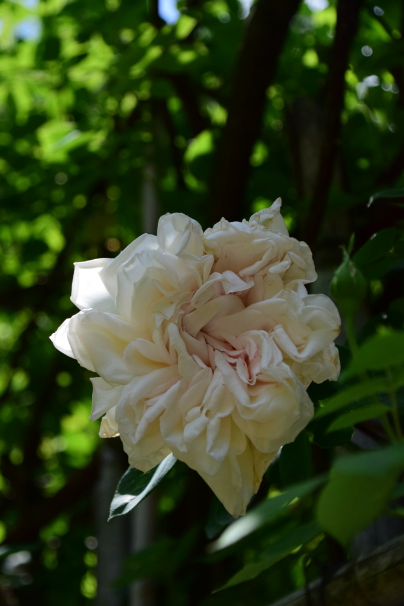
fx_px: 1565
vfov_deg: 21.9
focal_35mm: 93
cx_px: 202
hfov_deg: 14.7
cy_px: 303
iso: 1000
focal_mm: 62
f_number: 5
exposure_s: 1/3200
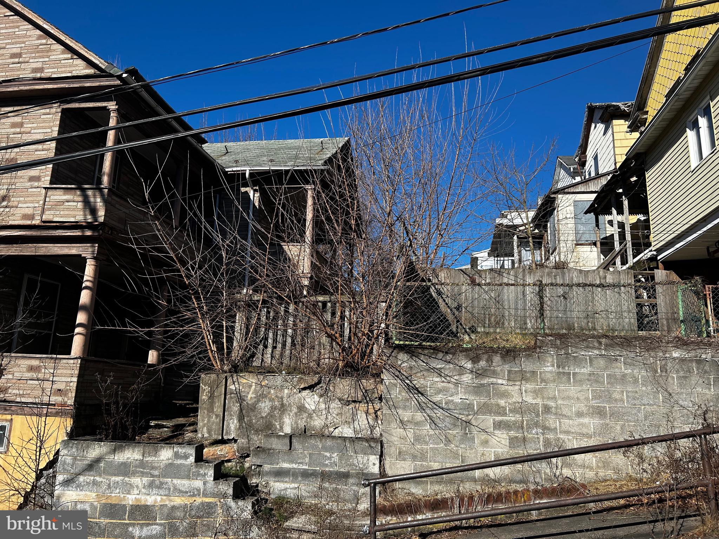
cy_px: 270
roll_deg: -3.3
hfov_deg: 67.3
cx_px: 360
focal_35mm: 26
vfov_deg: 53.1
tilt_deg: +12.4
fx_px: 540
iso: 50
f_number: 1.5
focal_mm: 5.7
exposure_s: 1/3704
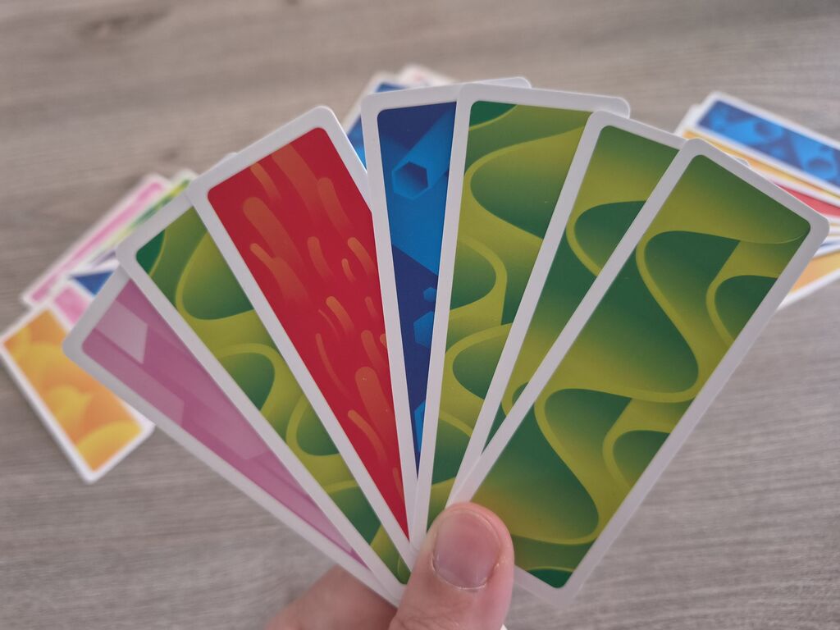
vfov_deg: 58.9
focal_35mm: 23
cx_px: 420
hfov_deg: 73.9
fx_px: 558
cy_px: 315
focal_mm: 5.4
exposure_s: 1/100
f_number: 1.8
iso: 640
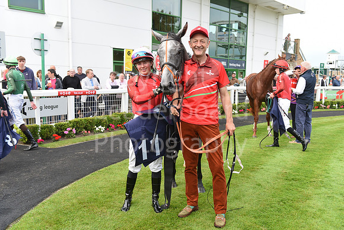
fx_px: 325
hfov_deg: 55.8
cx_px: 172
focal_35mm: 34
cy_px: 115
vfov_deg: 38.9
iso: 1000
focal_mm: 34
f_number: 5
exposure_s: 1/500
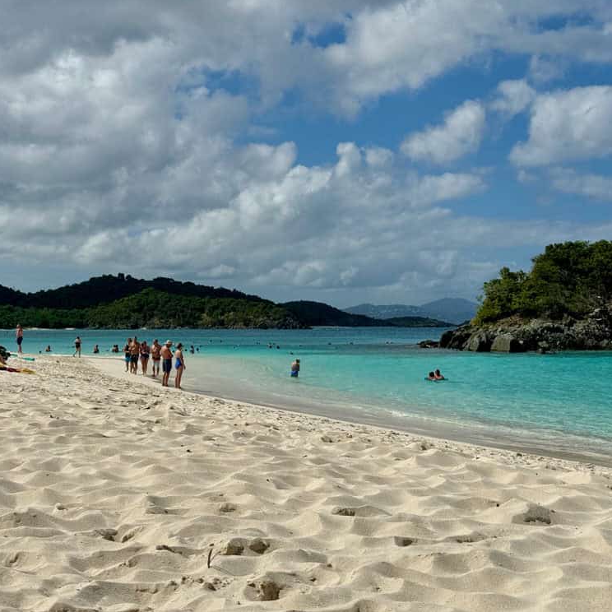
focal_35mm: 57
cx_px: 237
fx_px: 1140
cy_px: 304
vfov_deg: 30.0
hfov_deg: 29.9
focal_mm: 6.9
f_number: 1.8
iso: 64
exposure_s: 1/15385
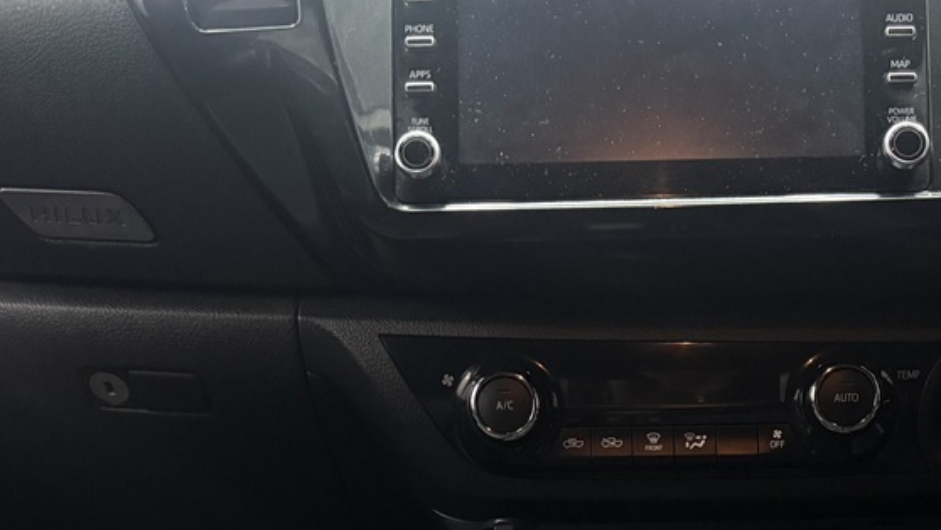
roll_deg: +1.3
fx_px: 1198
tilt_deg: -16.4
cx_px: 639
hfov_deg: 42.2
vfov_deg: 22.8
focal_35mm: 48
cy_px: 643
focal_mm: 6.76
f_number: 1.78
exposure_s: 1/35
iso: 1000
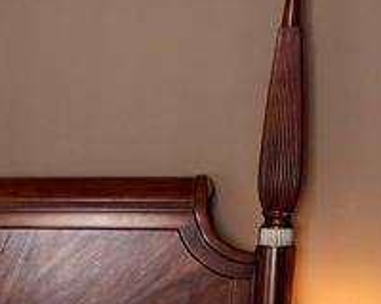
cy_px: 357
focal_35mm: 120
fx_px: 1353
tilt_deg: -8.9
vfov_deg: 12.6
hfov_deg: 13.7
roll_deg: -0.5
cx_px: -371
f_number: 1.78
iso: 125
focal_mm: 6.76
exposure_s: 1/60
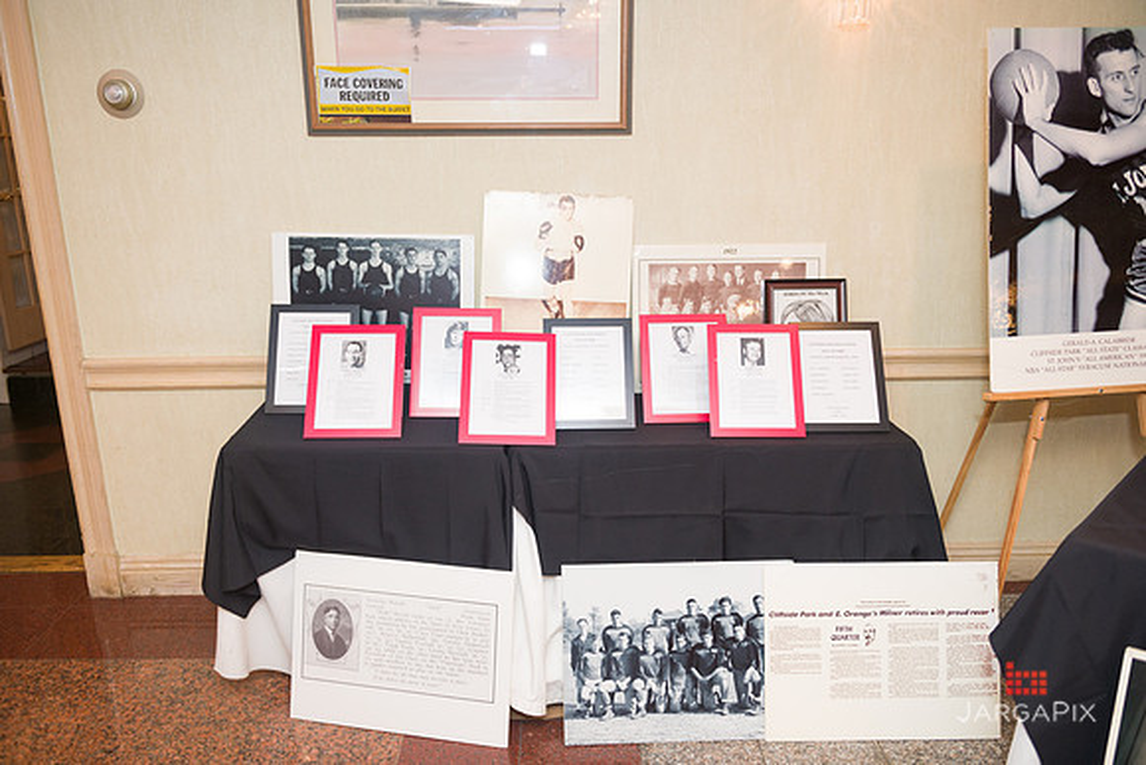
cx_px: 573
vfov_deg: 46.4
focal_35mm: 28
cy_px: 382
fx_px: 892
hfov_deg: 65.5
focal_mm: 28
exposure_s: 1/125
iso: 1000
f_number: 3.2
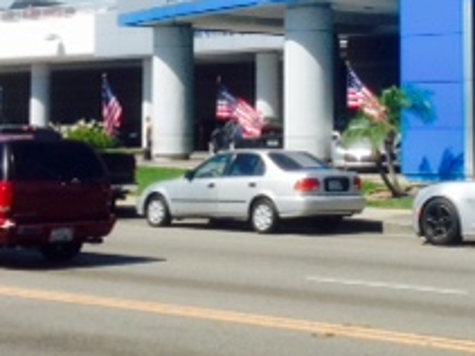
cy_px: 34
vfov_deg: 13.8
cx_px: 360
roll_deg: -0.3
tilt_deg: +7.9
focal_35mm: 106
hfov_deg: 18.4
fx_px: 1454
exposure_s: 1/1779
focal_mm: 4.28
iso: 50
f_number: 2.4
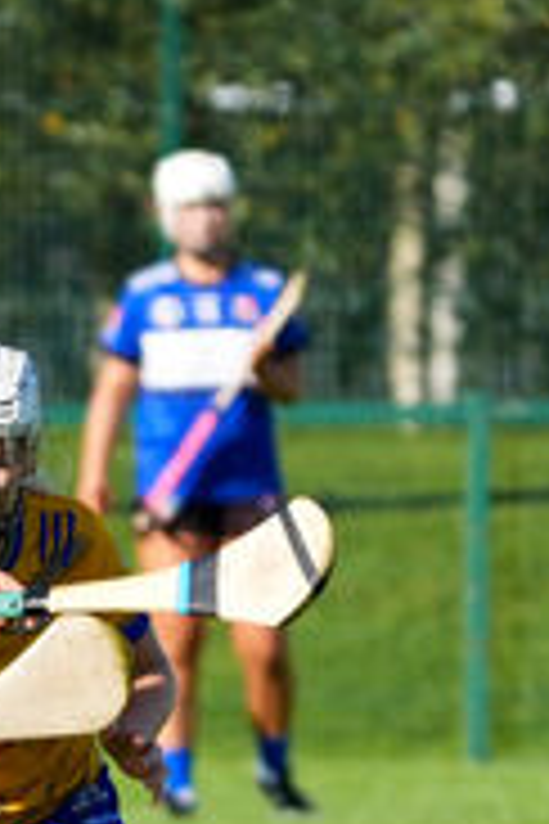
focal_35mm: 1417
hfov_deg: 1.0
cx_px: -468
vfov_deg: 1.5
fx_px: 32411
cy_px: 723
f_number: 6.3
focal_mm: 324
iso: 200
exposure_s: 1/640
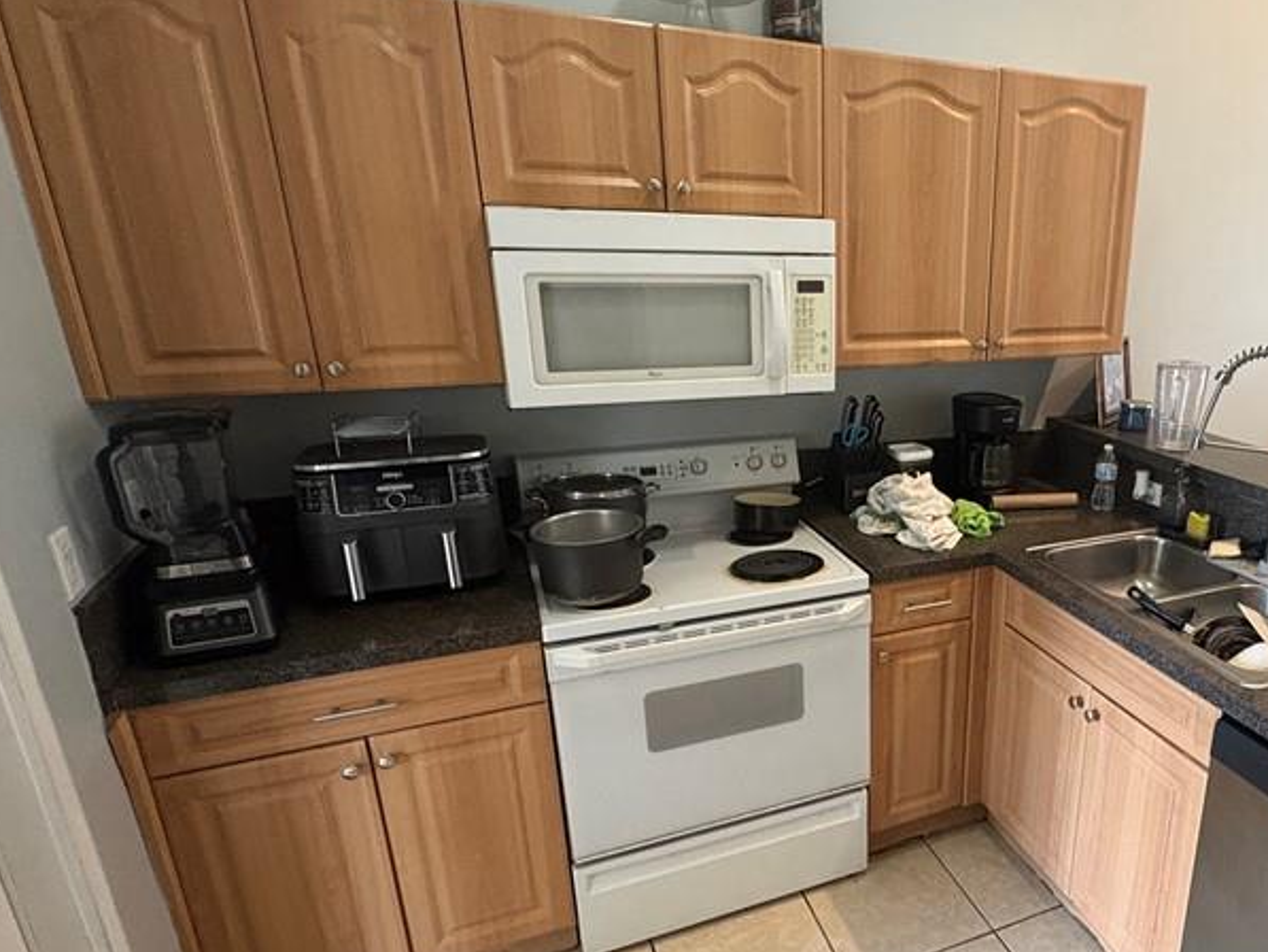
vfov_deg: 56.7
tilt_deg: -19.0
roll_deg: -1.5
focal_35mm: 24
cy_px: 531
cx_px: 918
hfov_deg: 67.9
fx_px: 879
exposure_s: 1/60
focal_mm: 2.22
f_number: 2.2
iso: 500
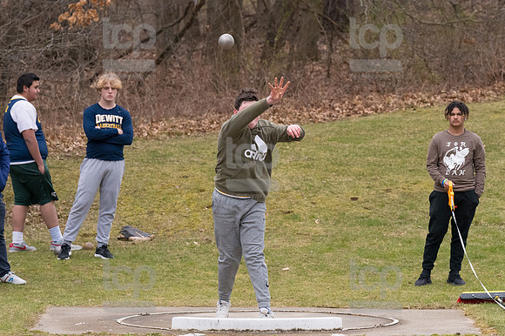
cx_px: 252
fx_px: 2832
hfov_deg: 10.2
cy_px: 168
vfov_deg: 6.8
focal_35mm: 202
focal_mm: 135
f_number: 5
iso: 2000
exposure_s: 1/1600
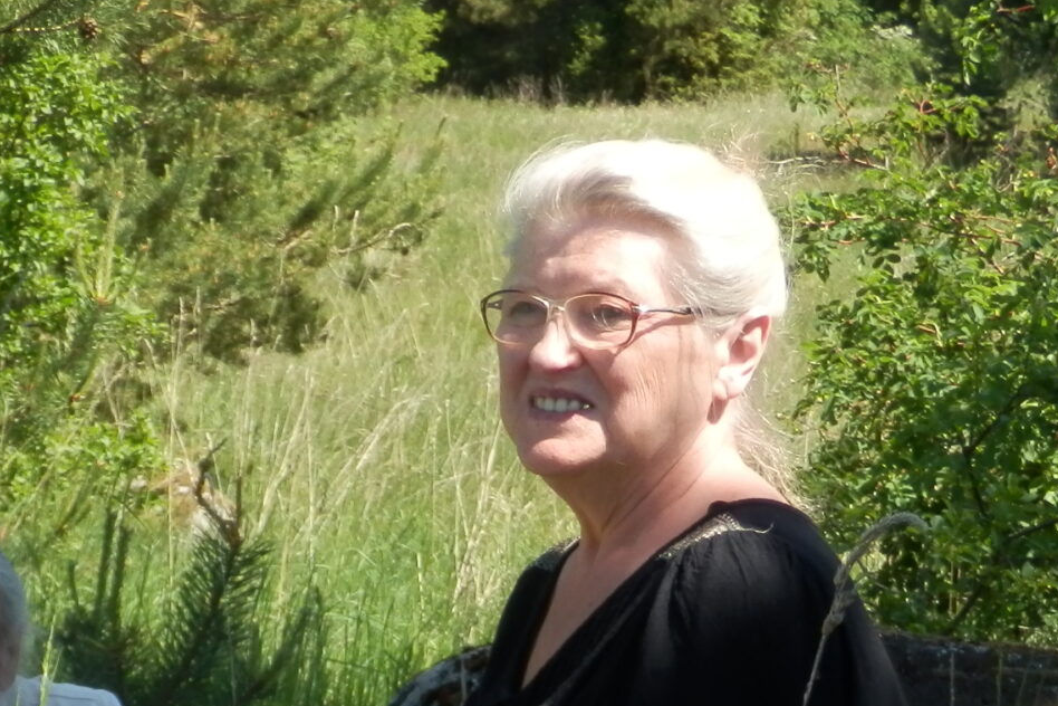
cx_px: 223
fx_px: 5201
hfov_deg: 11.6
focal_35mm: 177
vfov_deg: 7.7
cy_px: 919
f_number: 4.6
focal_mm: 11.1
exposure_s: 1/250
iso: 80
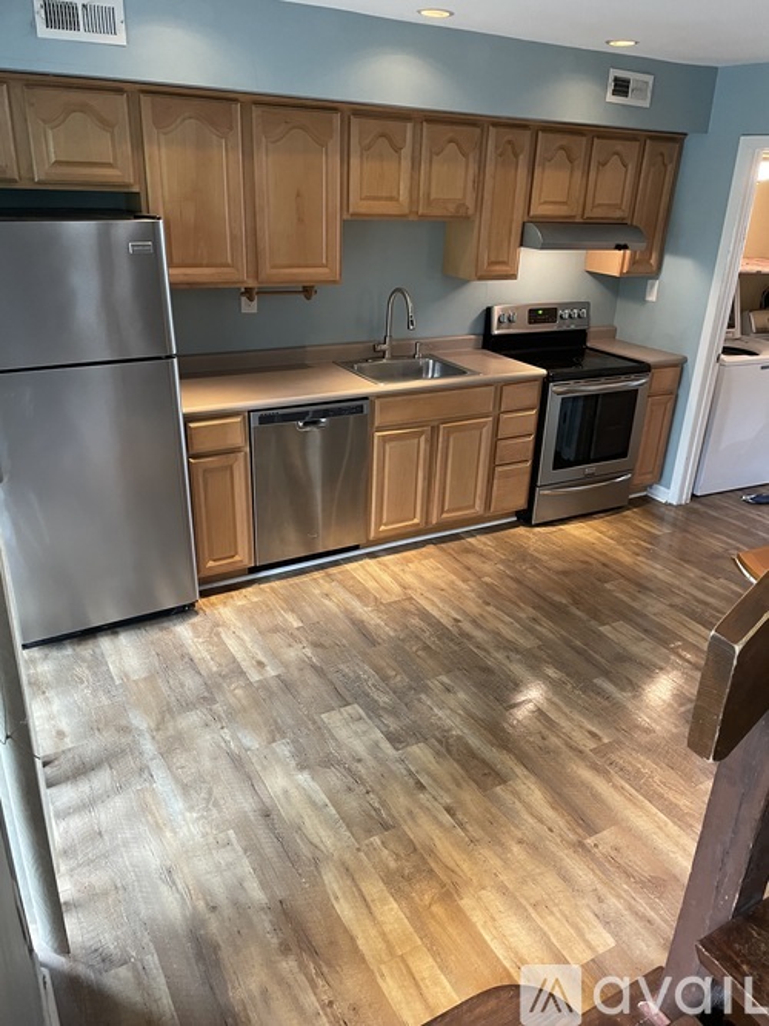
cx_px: 384
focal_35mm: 26
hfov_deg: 53.0
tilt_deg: -22.2
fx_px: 770
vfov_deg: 67.3
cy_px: 513
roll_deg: -3.0
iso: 320
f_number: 1.6
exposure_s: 1/60
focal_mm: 4.2
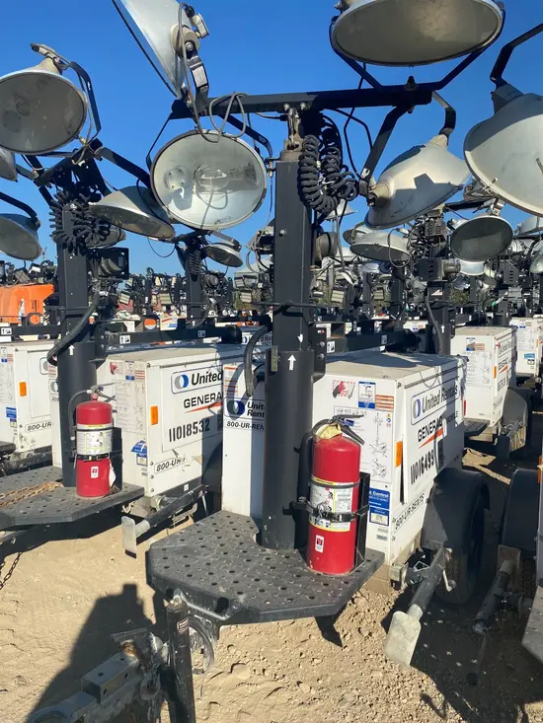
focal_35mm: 26
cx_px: 272
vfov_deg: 67.3
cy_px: 362
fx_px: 544
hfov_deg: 53.1
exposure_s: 1/3731
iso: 32
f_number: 1.8
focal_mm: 4.25
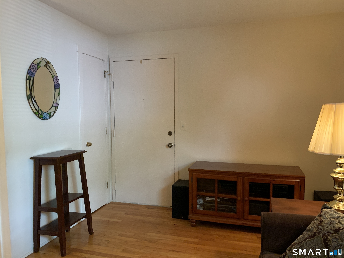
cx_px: 172
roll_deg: +0.1
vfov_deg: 53.1
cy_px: 129
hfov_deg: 67.3
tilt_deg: -4.2
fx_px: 258
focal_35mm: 26
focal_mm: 4.25
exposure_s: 1/40
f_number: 1.8
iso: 400
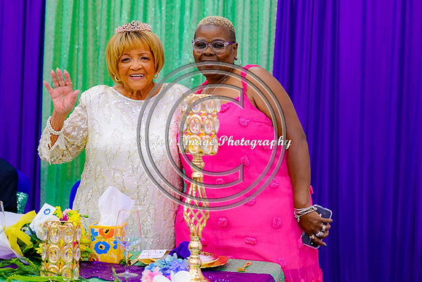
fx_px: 1120
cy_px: 112
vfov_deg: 14.3
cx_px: 244
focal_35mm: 96
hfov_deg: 21.3
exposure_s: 1/80
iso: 640
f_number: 2.8
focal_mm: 78
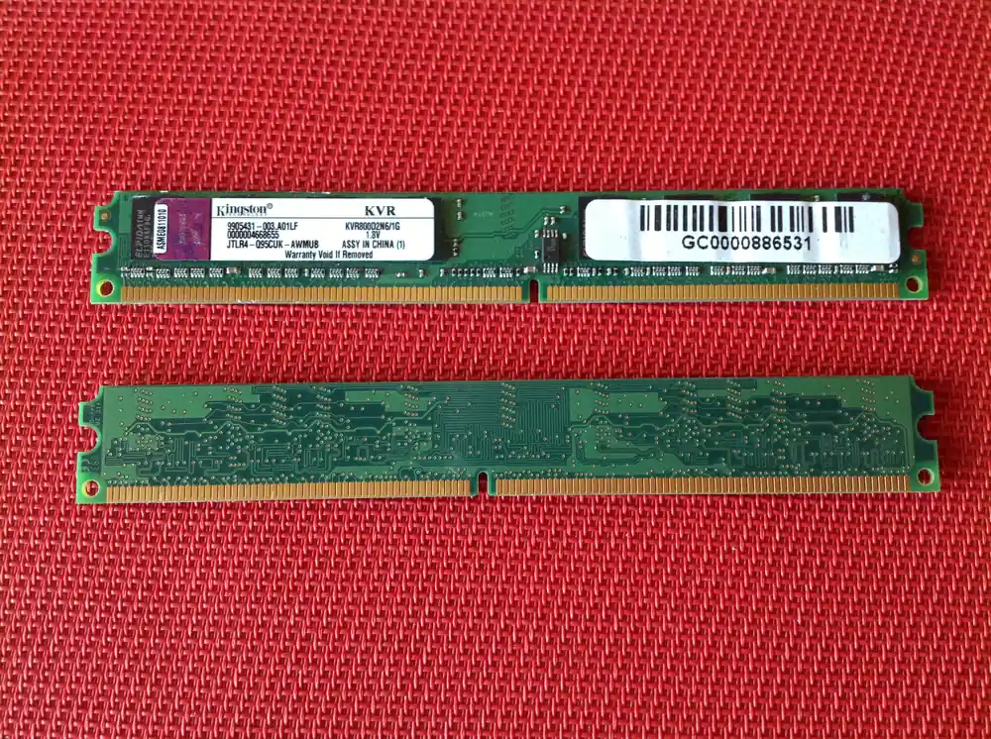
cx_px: 496
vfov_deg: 40.6
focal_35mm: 35
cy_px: 370
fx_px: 1000
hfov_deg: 52.7
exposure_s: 1/15
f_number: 2.4
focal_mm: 4.28
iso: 160
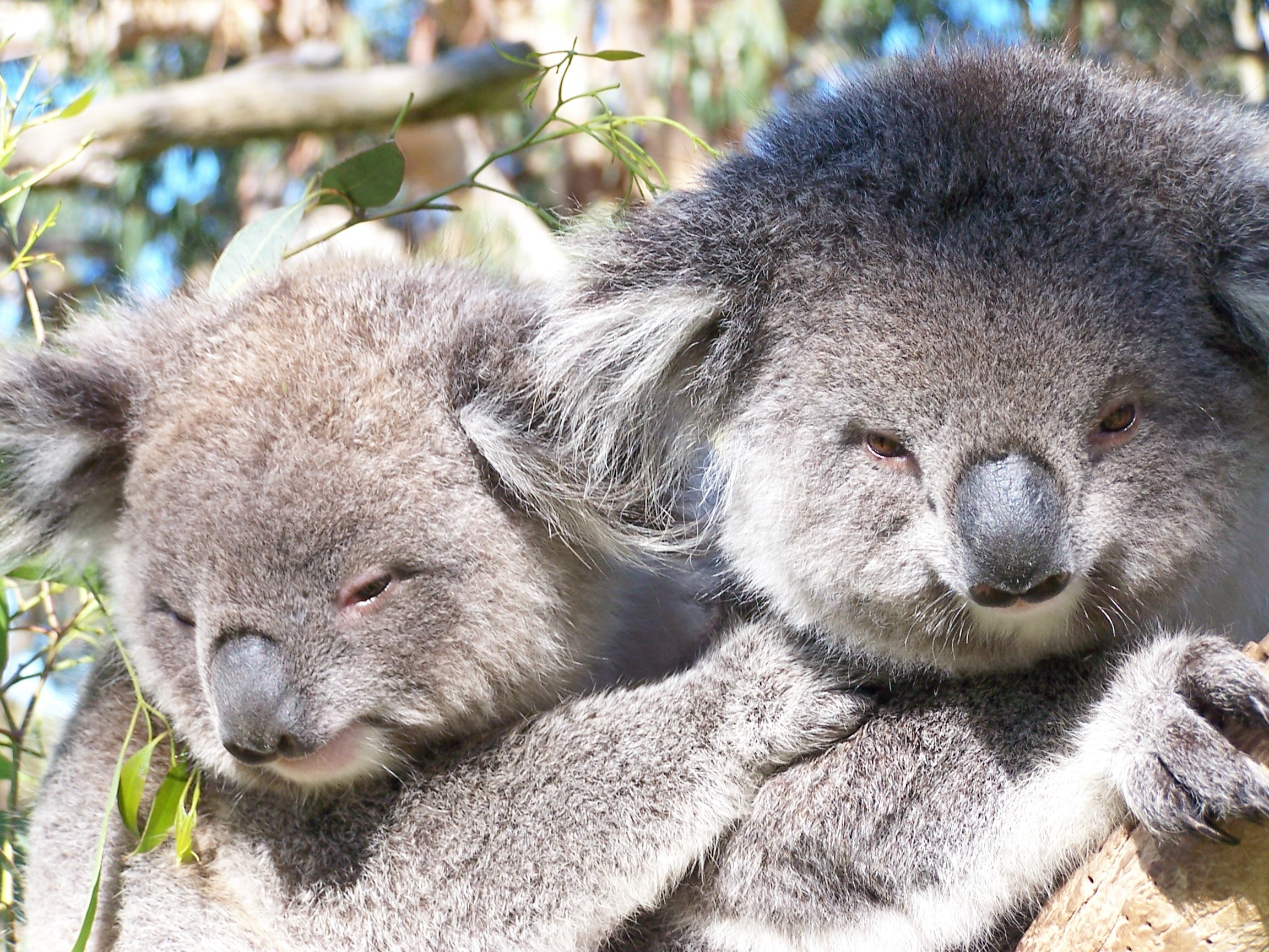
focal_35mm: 117
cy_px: 476
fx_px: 4289
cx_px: 634
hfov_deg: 16.8
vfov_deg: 12.7
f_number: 3.2
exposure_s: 1/250
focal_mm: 19.4
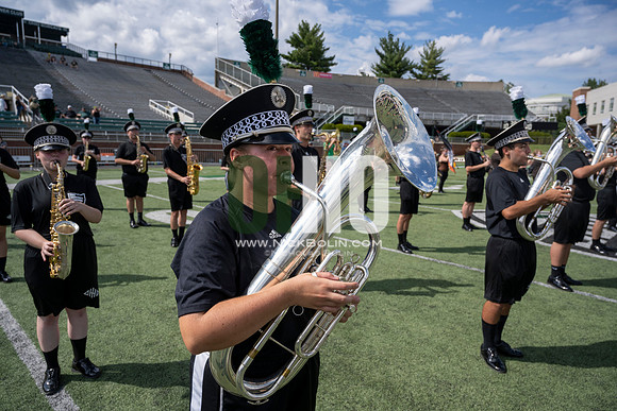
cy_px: 206
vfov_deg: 53.2
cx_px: 308
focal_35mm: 24
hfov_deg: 73.7
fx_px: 411
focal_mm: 24
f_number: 5
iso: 200
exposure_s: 1/1600
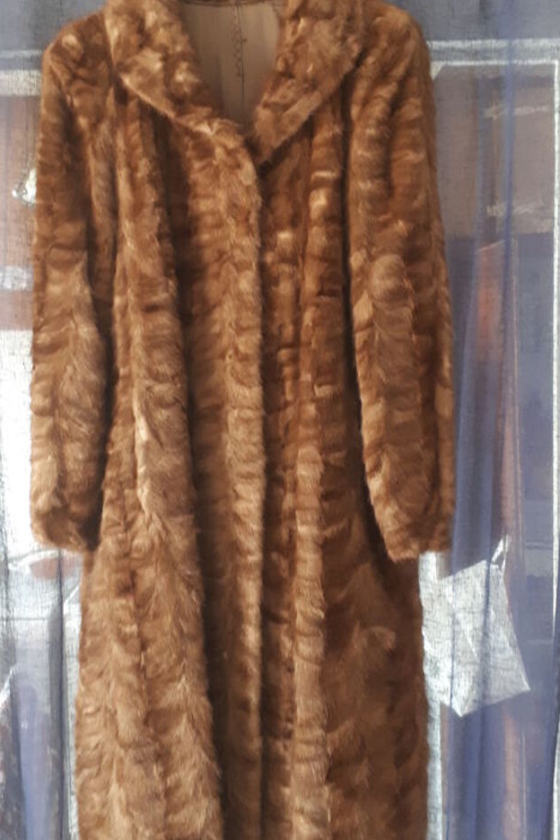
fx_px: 933
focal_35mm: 40
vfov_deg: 48.4
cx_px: 229
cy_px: 385
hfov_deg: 33.3
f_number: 1.9
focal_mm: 3.6
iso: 320
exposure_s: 1/17
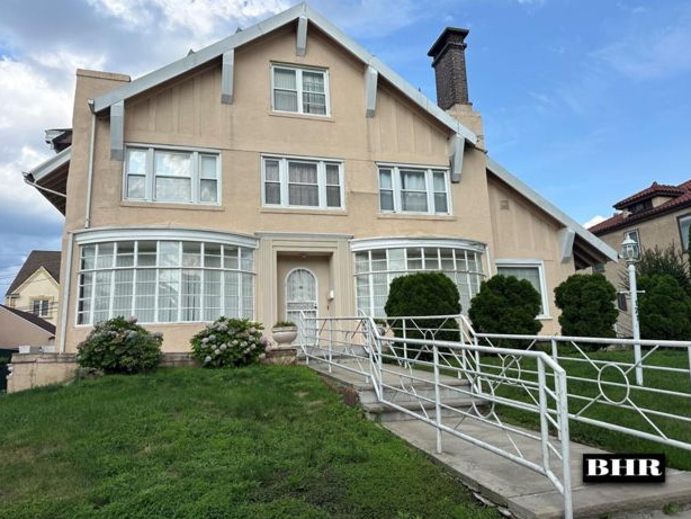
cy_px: 260
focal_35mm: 25
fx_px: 499
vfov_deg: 54.9
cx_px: 355
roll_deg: +1.9
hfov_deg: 69.4
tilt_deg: +9.6
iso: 80
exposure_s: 1/2967
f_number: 1.78
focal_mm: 6.86
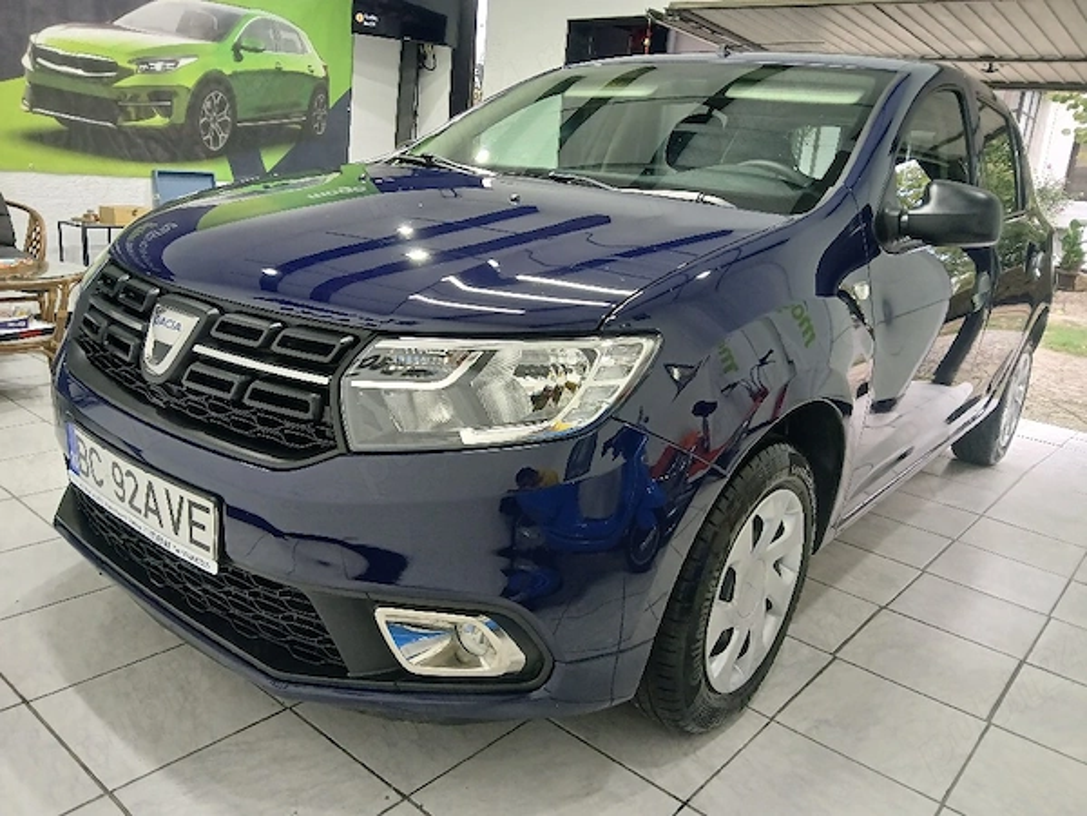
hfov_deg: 67.3
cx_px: 544
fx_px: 816
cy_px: 408
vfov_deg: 53.1
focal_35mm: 26
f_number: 1.8
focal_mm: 3.98
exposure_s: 1/50.3
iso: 250
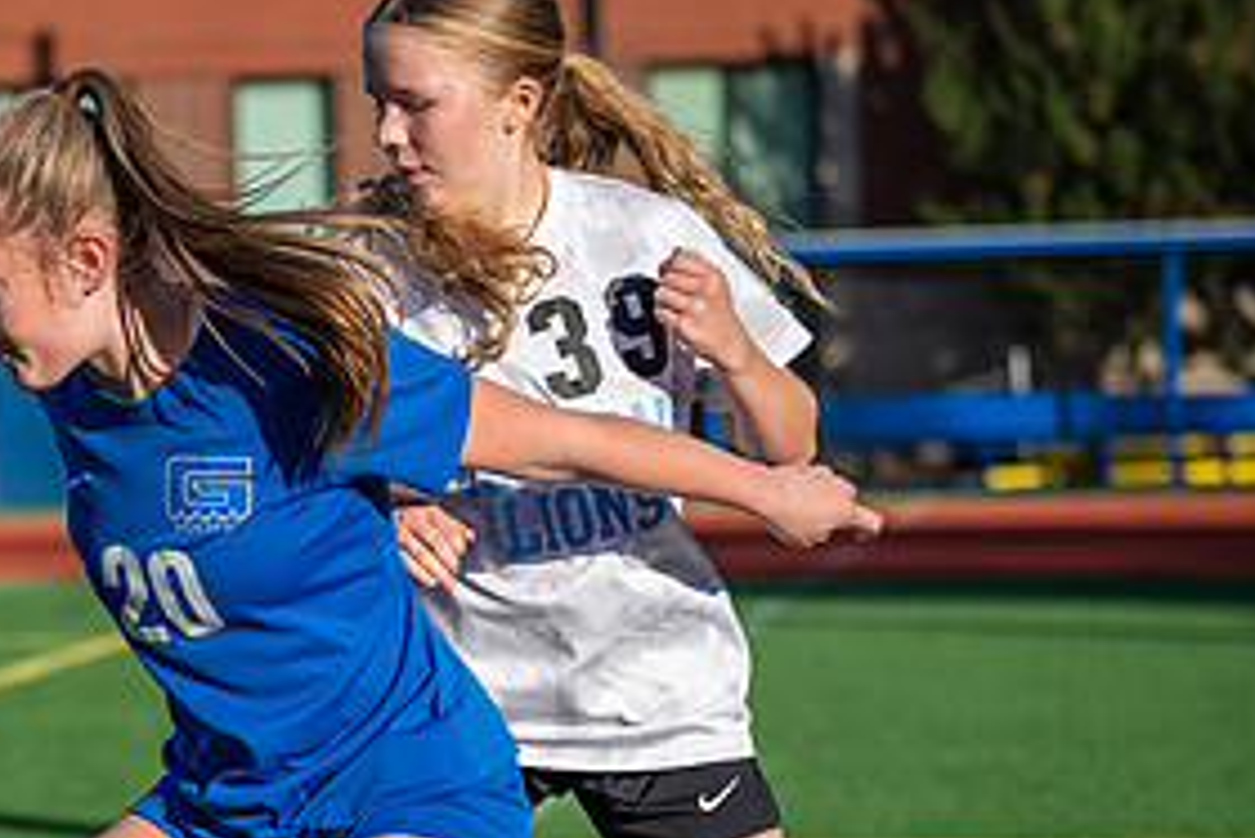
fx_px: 6731
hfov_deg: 10.5
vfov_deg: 7.1
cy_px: 818
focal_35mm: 193
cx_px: -229
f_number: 2.8
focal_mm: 70
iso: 125
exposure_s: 1/2000
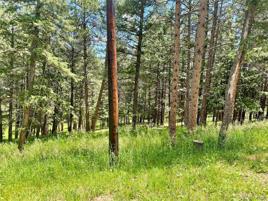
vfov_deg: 53.1
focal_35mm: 26
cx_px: 134
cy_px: 100
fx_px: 201
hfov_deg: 67.3
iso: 32
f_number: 1.6
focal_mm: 4.2
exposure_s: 1/831
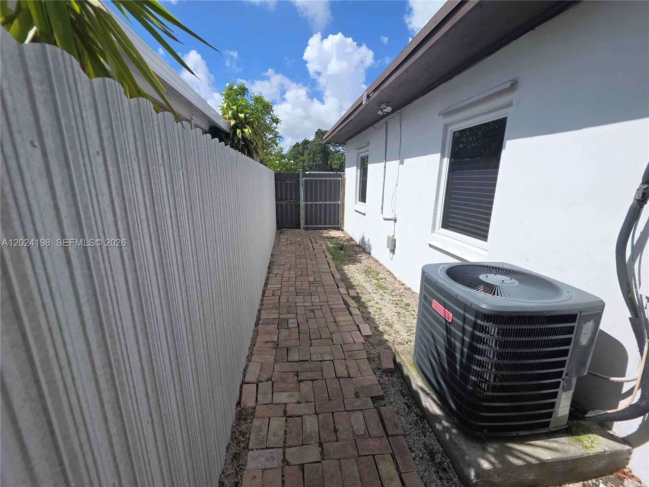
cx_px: 324
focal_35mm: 13
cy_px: 244
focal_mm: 2.2
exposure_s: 1/1163
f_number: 1.9
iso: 20
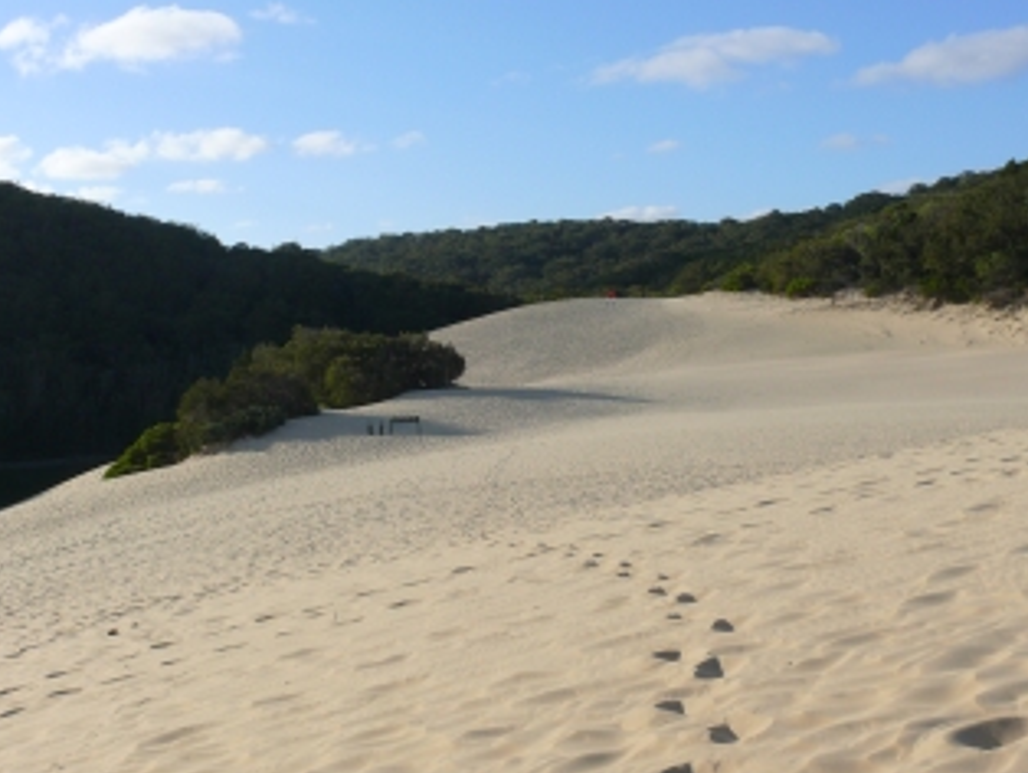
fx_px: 1456
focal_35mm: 49
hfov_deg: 38.9
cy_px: 360
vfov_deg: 29.7
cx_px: 511
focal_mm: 7.4
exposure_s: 1/500
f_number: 6.3
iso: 100
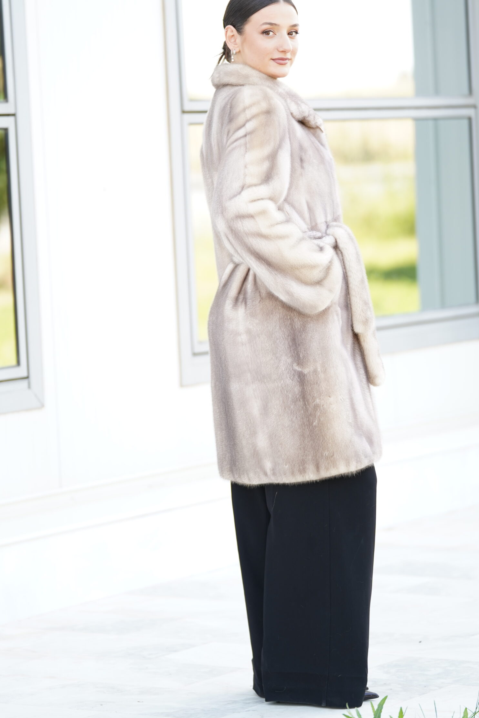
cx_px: 213
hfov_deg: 9.5
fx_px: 2873
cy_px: 312
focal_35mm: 144
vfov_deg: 14.2
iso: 250
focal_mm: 125
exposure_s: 1/250
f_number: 2.8
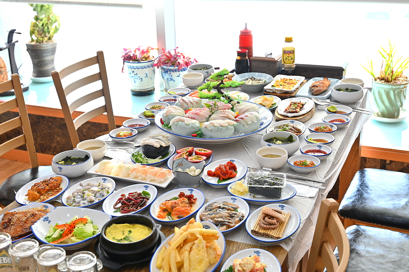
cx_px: 204
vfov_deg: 27.5
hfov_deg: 40.4
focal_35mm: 49
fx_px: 556
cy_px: 136
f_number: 6.3
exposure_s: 1/125
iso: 200
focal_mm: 49
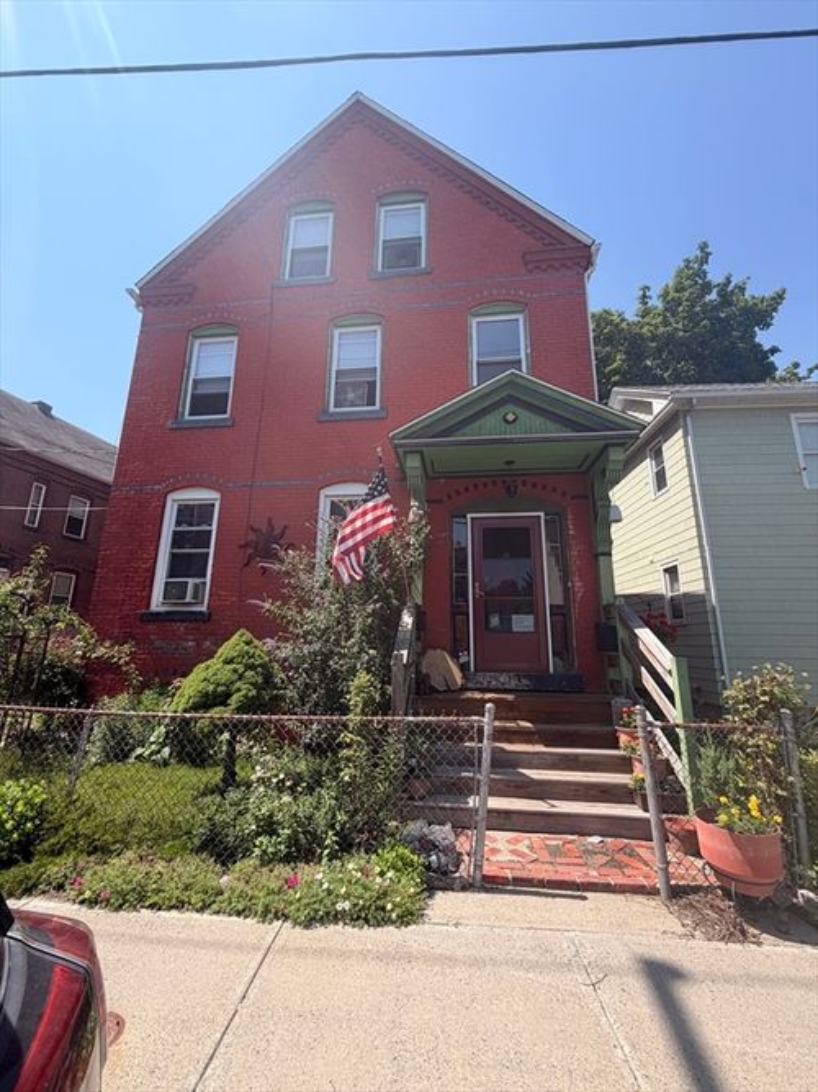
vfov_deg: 102.1
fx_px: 441
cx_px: 409
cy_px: 546
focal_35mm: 14
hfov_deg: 85.7
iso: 32
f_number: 2.2
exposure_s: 1/770
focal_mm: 2.22
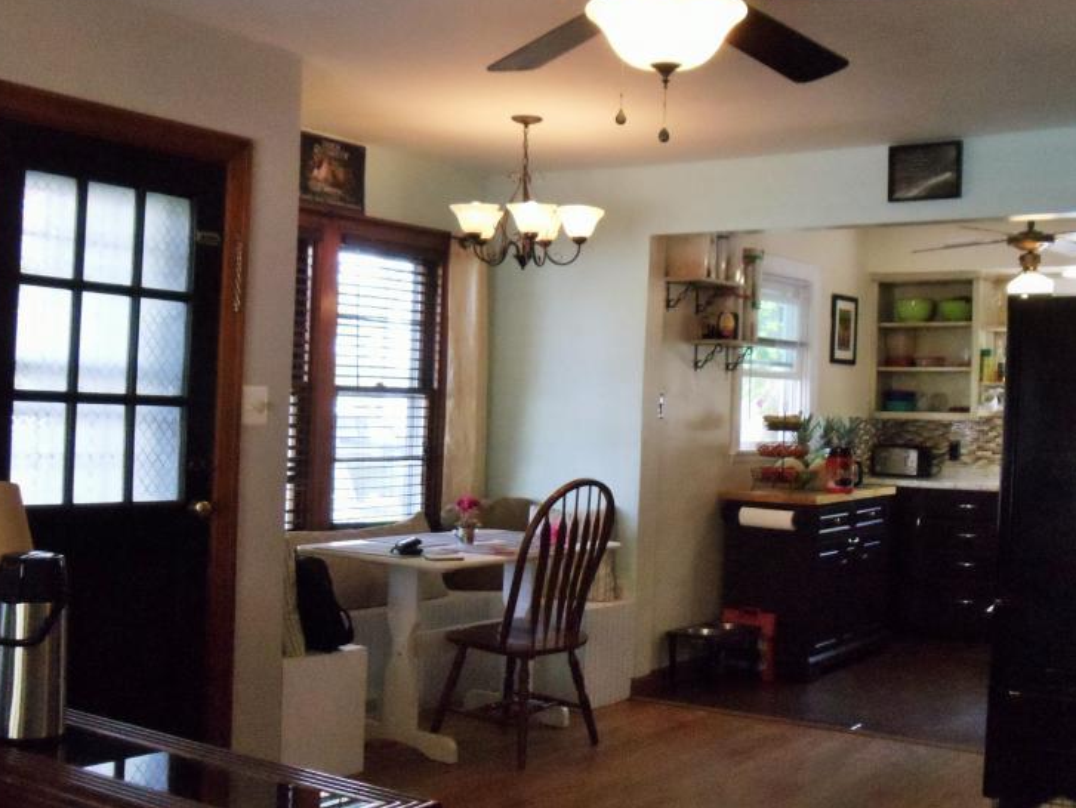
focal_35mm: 62
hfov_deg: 31.2
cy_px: 384
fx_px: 1928
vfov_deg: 23.7
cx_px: 549
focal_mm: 6
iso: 800
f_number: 3.5
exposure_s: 1/125
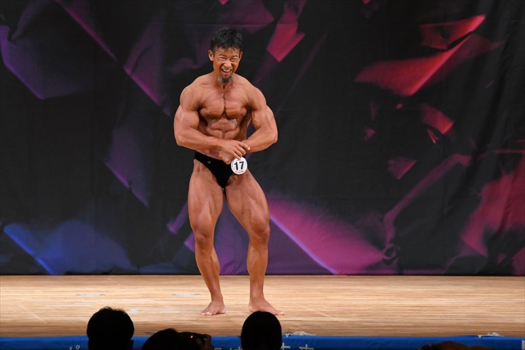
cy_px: 175
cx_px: 262
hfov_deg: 7.6
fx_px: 3936
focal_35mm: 270
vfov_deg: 5.1
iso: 3200
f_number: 5.6
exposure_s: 1/400
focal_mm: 180
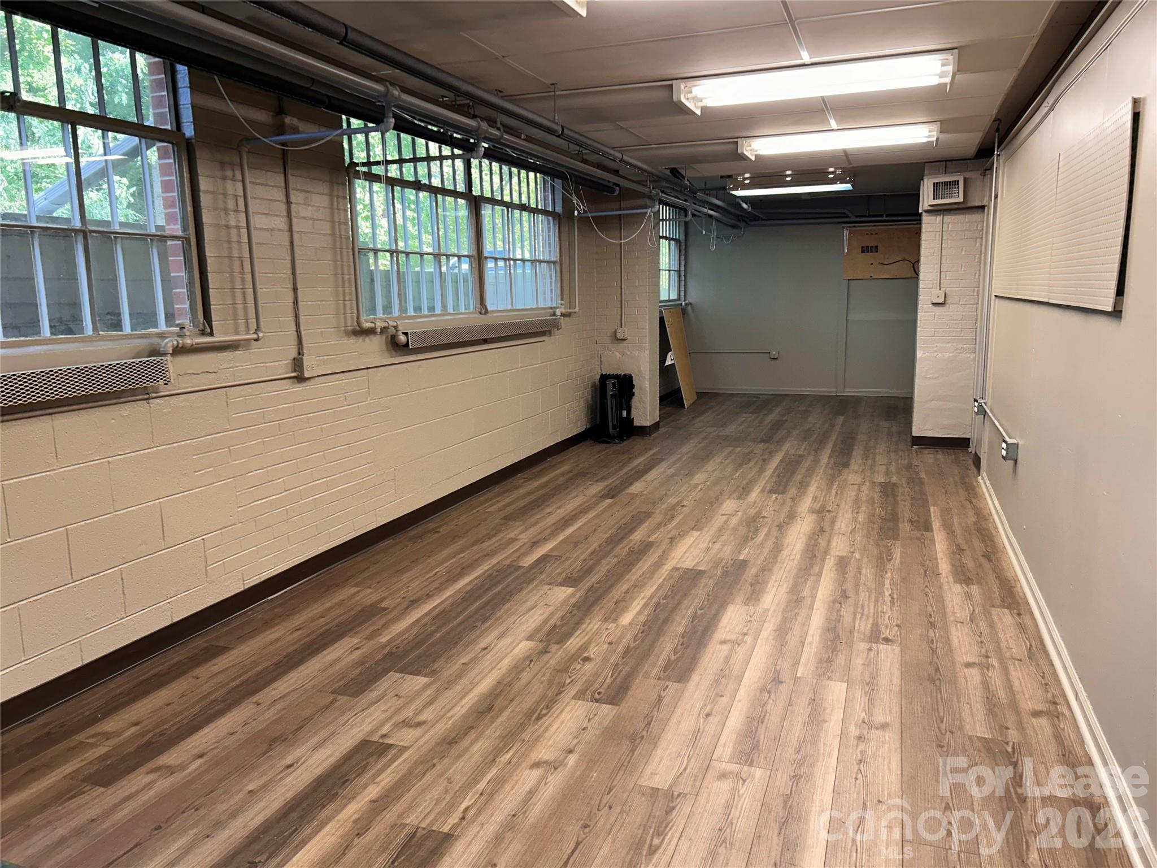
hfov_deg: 67.3
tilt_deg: -9.9
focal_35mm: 26
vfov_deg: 53.1
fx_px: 869
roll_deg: +0.9
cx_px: 578
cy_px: 434
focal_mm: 5.7
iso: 100
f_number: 1.5
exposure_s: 1/120
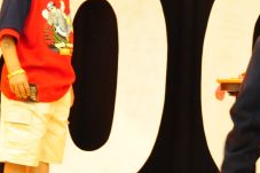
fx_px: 1451
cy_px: 3
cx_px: 183
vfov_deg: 6.8
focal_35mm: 201
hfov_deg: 10.2
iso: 1000
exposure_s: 1/15
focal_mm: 38
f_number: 4.5
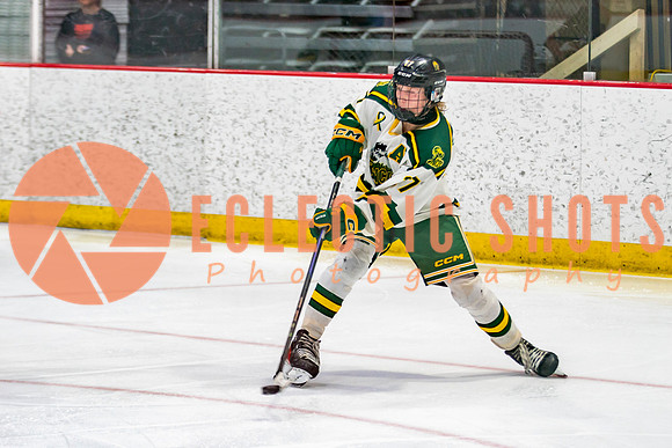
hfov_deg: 11.8
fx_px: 3259
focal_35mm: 175
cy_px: 242
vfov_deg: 7.9
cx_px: 304
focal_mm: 102
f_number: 2.8
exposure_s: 1/640
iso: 640
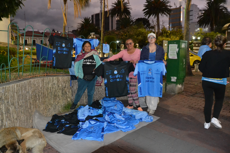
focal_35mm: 27
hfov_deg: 67.4
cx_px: 115
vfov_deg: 47.9
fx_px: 172
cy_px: 76
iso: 3200
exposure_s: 1/60
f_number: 3.5
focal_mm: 18
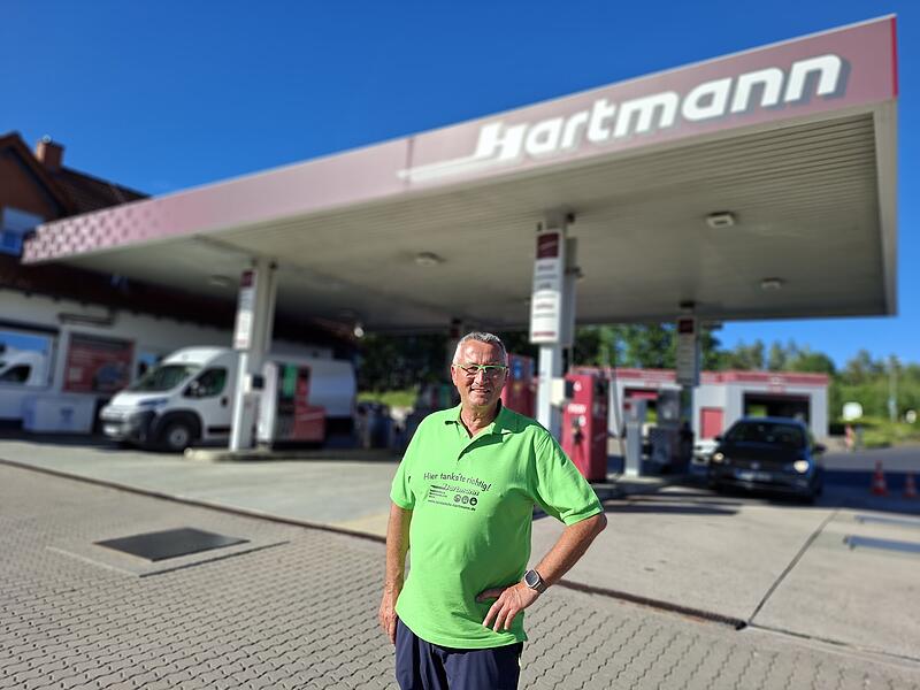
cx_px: 460
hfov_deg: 73.9
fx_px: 611
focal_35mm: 23
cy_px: 345
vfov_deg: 58.9
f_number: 1.8
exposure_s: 1/1887
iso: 50
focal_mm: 5.54
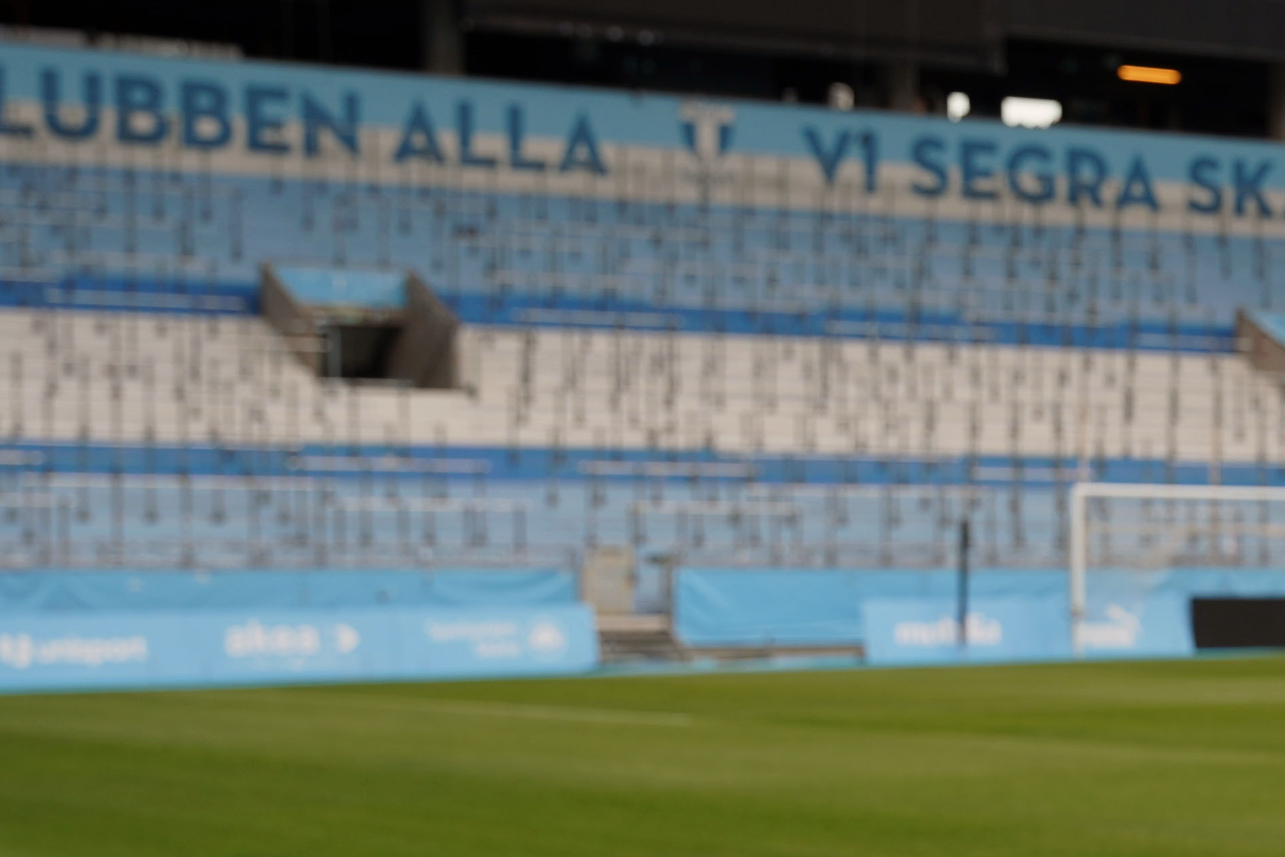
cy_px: 734
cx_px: 1823
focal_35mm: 111
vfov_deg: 12.2
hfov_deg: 16.9
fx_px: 3971
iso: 100
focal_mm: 35.4
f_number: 5
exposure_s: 1/160
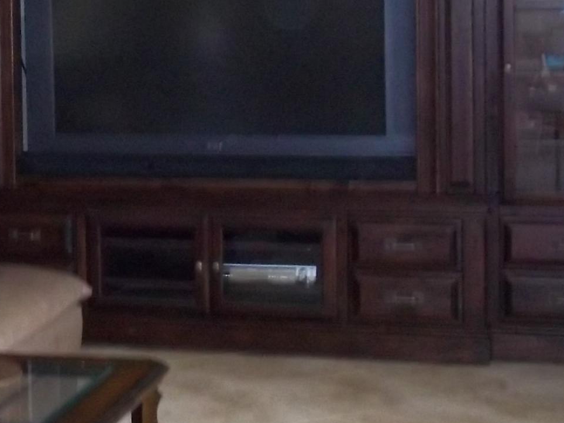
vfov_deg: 13.2
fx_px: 1825
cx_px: -67
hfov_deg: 17.0
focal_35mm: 112
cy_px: 78
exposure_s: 1/30
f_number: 3.1
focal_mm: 6.5
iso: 320
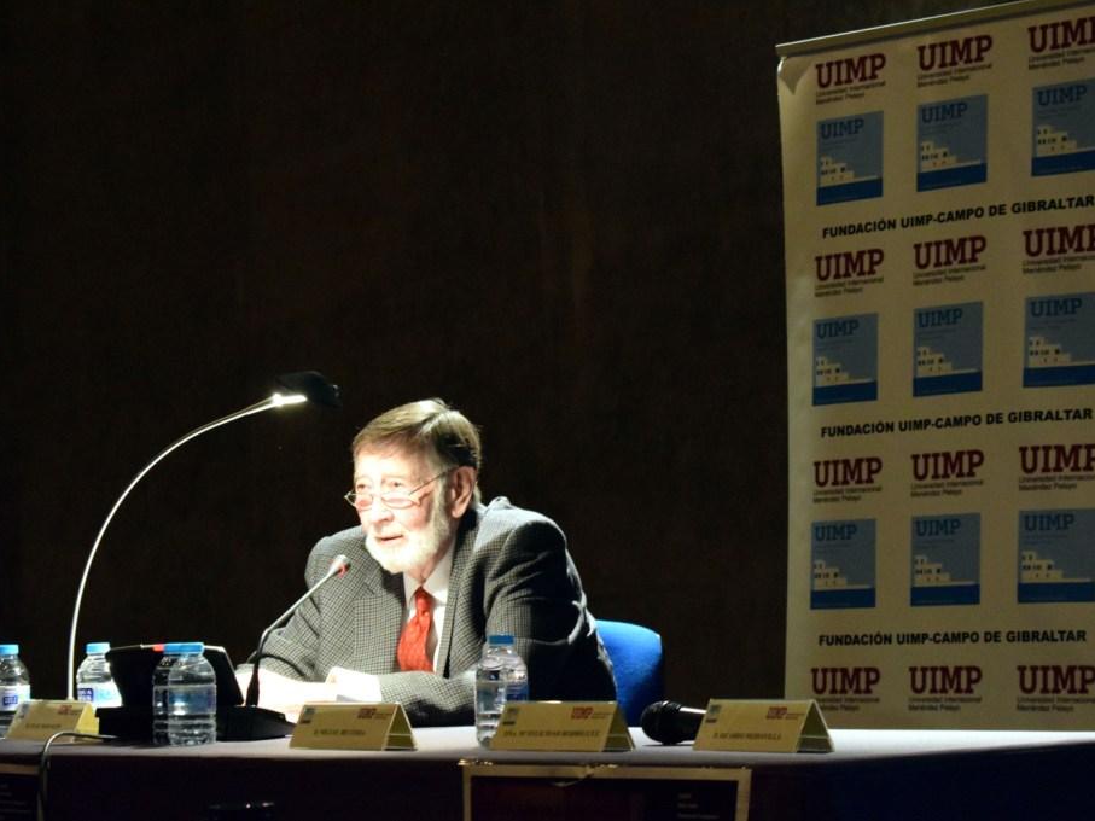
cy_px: 411
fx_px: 2832
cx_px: 613
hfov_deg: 21.9
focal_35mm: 90
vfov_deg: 16.5
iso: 6400
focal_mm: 55
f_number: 5.6
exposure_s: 1/40
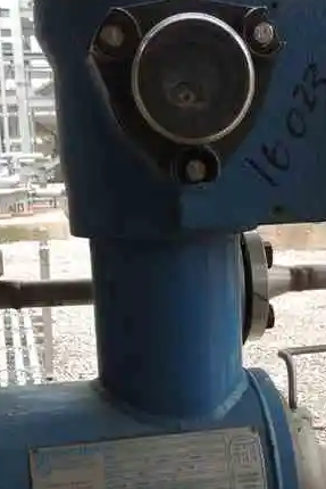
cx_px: 214
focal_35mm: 58
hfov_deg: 23.3
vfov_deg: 33.8
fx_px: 787
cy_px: 367
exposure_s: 1/250
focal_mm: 4.3
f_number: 3
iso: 250
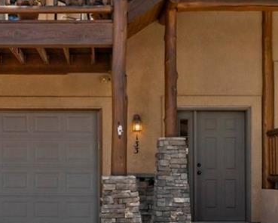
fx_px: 469
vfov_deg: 26.4
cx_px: 93
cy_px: 63
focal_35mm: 57
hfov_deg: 32.8
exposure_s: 1/400
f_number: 8
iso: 500
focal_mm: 14
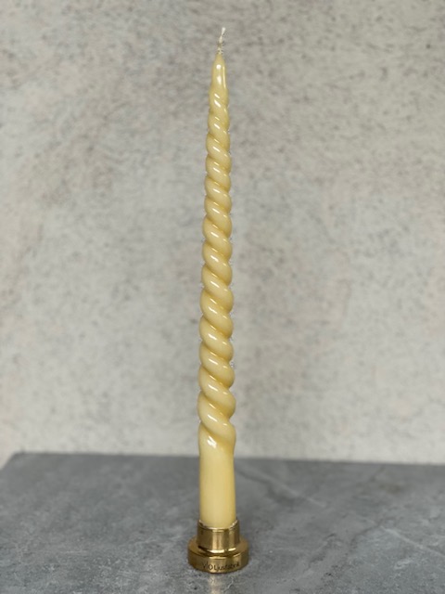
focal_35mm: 52
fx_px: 891
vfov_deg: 36.8
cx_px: 222
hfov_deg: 28.0
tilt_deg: -9.9
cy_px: 297
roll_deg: -0.4
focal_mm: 6
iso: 250
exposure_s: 1/116
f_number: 2
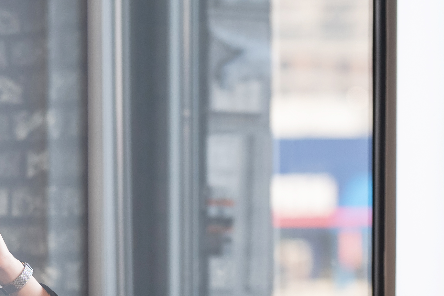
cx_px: -4
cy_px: 478
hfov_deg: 6.4
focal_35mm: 322
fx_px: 3971
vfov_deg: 4.2
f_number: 2.2
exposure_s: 1/320
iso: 320
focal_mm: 85
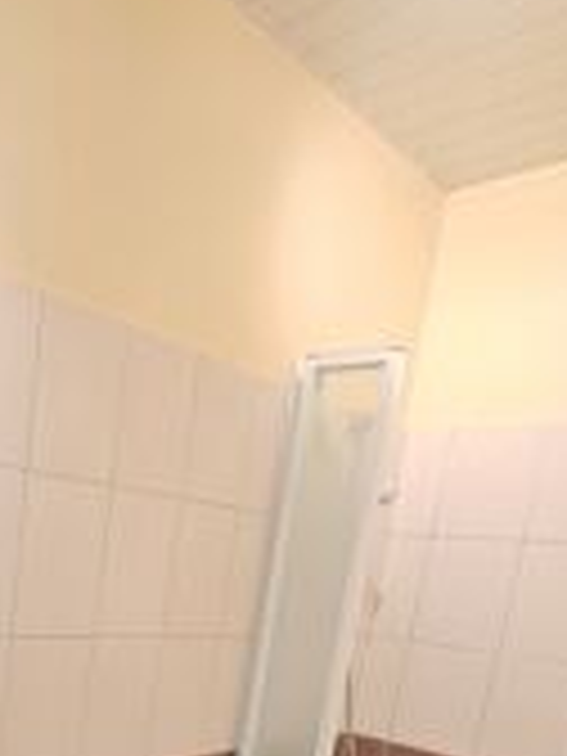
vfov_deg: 46.8
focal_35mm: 33
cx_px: -54
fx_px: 721
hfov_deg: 36.5
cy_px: 745
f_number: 2.2
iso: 200
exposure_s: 1/33
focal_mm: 1.74
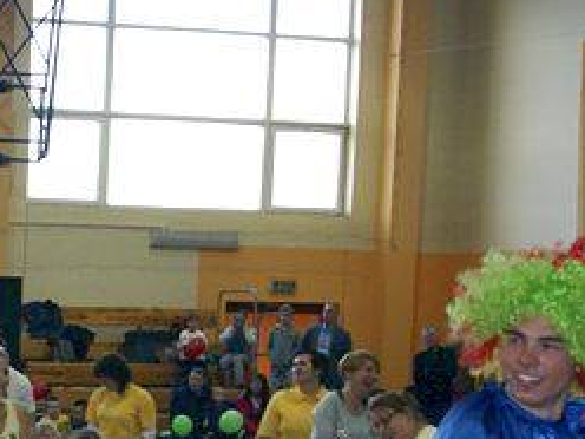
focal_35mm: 99
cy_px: 571
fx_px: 1673
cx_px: -382
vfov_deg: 14.3
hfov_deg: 17.2
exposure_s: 1/60
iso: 400
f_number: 5.6
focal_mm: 20
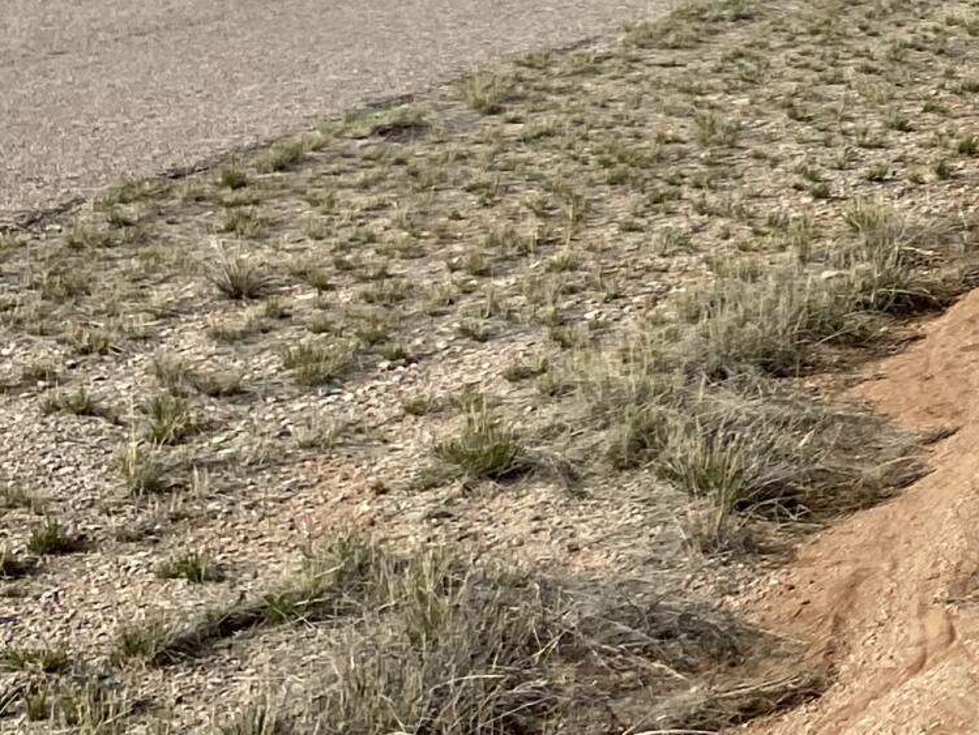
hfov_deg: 16.9
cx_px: 1518
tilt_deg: -1.7
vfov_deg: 13.3
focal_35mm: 104
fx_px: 2942
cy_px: -403
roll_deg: +1.8
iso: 32
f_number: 1.8
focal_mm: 4.25
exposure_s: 1/6410
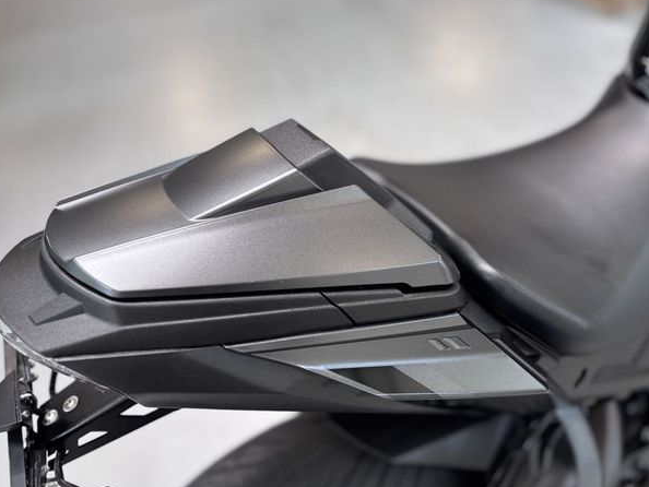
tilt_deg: -51.4
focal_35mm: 28
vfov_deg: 49.8
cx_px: 321
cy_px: 237
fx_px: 525
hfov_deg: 63.4
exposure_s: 1/50
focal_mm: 5.96
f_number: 1.6
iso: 160
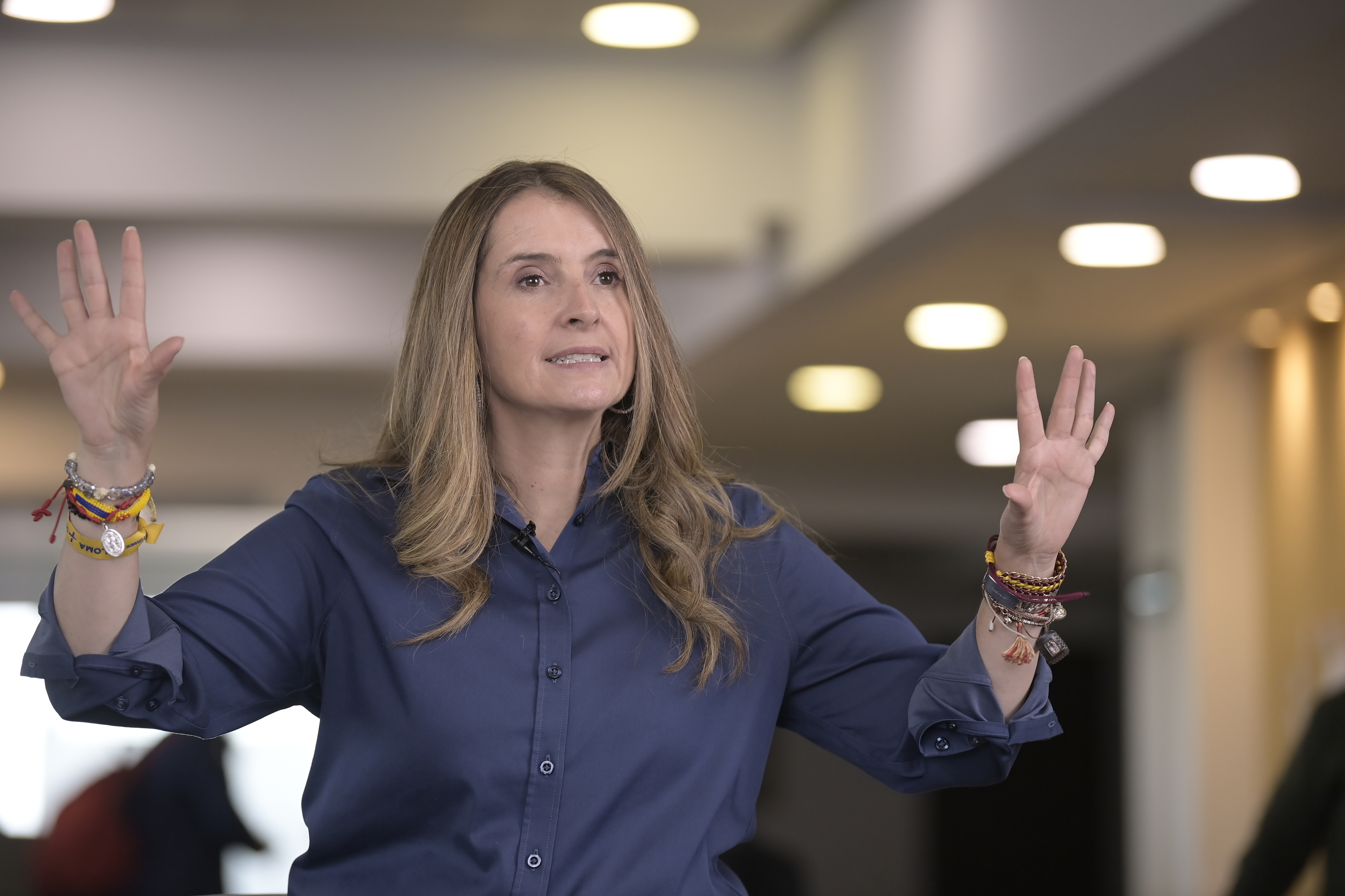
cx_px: 672
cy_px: 448
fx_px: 5043
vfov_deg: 10.2
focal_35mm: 135
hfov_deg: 15.2
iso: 1600
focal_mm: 135
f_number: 2.8
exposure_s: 1/500
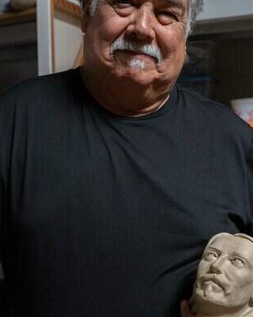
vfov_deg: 27.4
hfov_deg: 21.9
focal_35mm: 69
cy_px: 213
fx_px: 647
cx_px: 54
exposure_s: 1/250
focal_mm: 24
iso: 400
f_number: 3.5
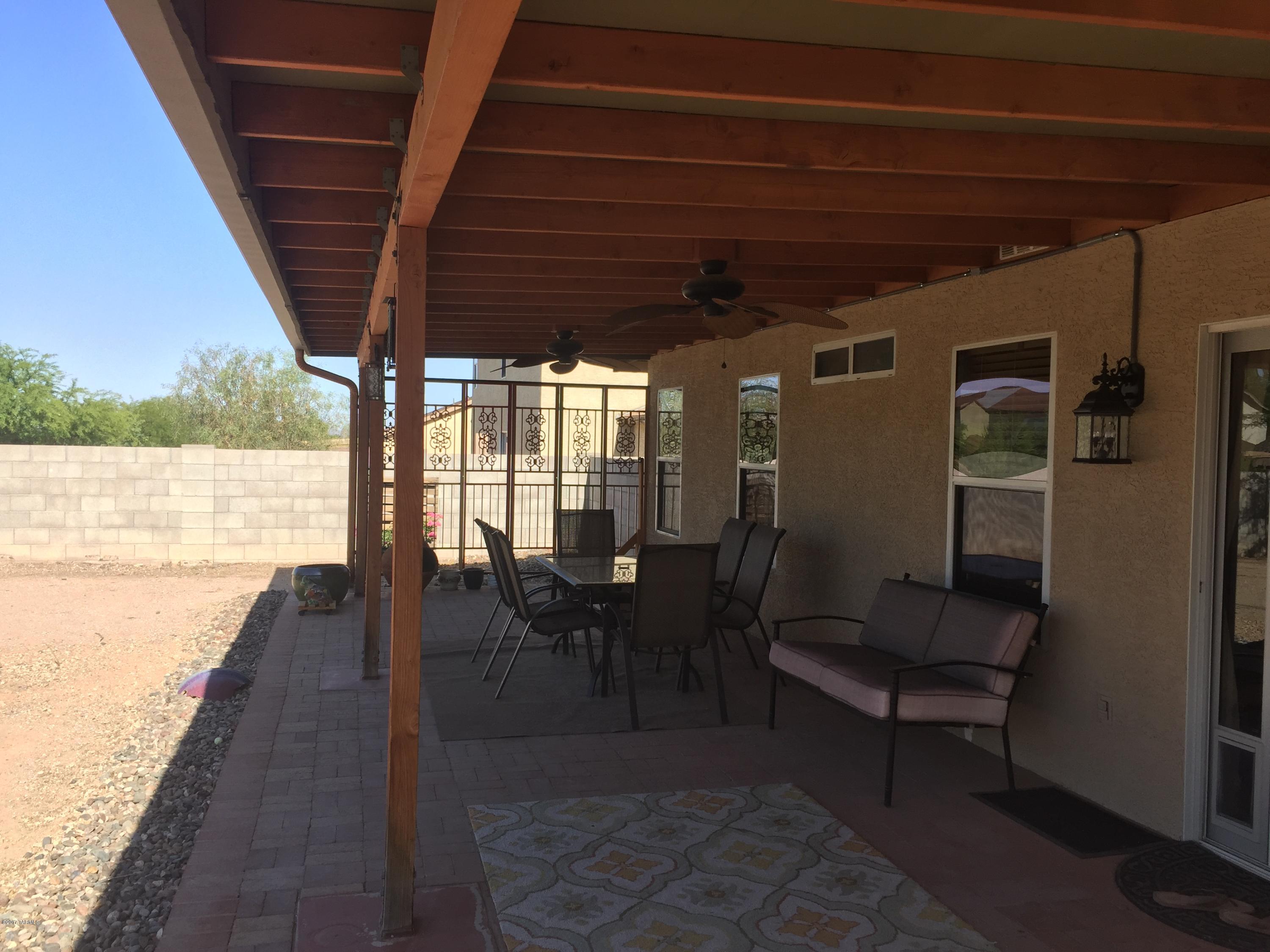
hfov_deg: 61.7
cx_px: 635
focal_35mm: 29
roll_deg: -1.7
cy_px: 476
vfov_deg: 48.2
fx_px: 1064
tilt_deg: -1.7
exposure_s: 1/1163
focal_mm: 4.15
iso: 32
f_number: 2.2
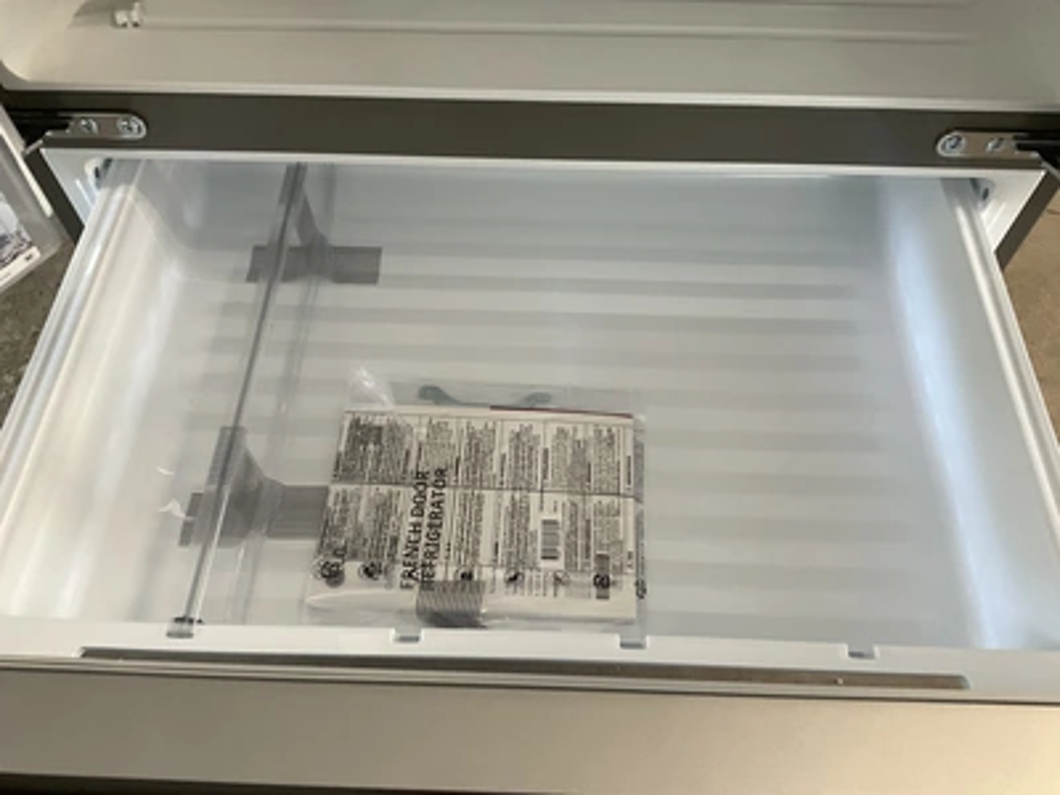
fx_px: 888
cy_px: 398
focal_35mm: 29
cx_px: 530
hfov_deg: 61.7
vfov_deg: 48.2
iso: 125
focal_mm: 3
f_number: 1.8
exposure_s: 1/60
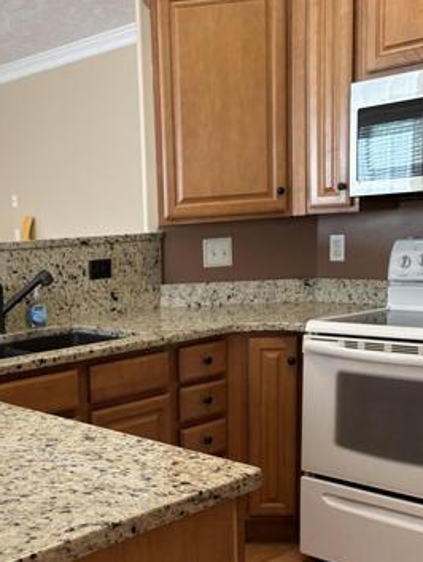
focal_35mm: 47
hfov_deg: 30.0
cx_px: 73
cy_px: 378
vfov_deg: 39.9
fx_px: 765
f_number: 1.6
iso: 100
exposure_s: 1/60
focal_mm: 5.96
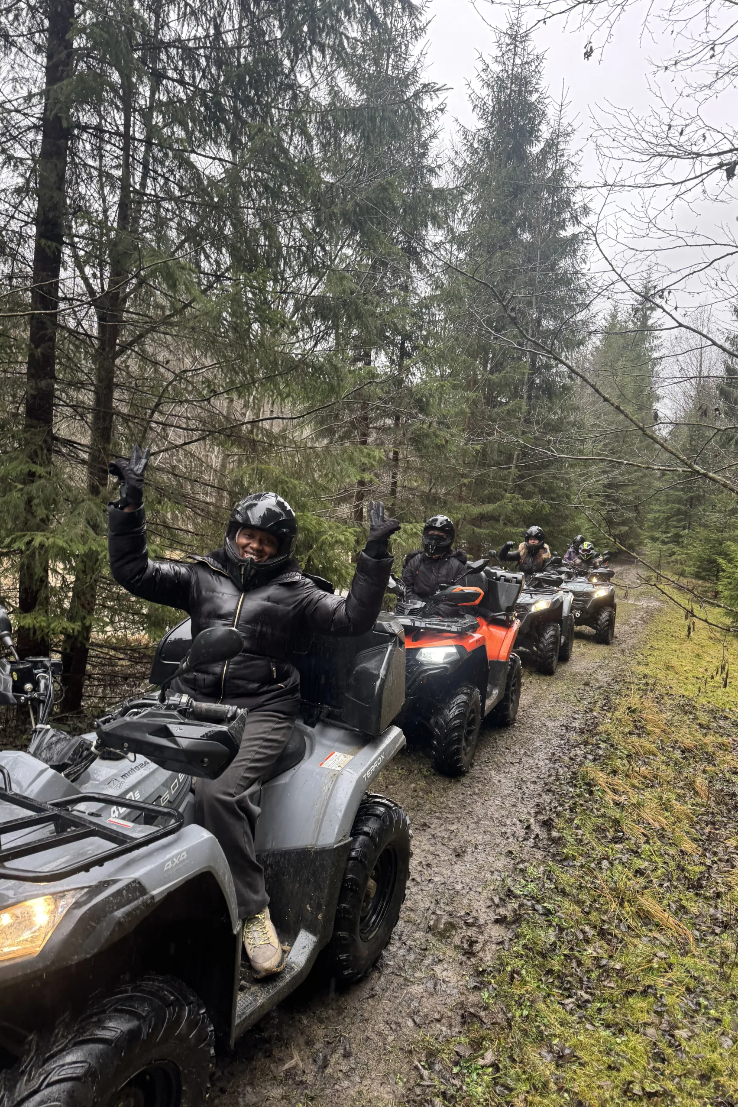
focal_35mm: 25
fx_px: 769
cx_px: 396
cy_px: 554
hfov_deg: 51.2
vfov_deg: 71.5
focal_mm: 6.76
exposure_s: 1/121
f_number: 1.78
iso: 100
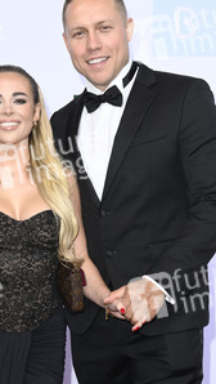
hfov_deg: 13.9
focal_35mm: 87
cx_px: 77
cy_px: 227
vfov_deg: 24.4
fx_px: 884
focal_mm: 62
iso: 400
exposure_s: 1/250
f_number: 6.3
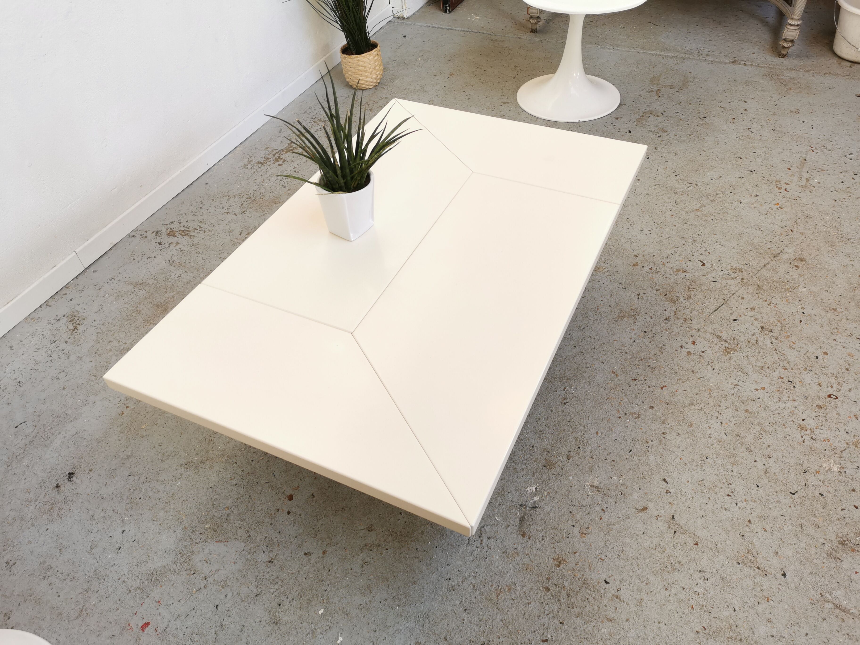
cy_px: 322
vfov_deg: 51.4
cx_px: 430
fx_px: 671
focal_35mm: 27
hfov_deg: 65.3
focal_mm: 5.58
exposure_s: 1/100
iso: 80
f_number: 1.8
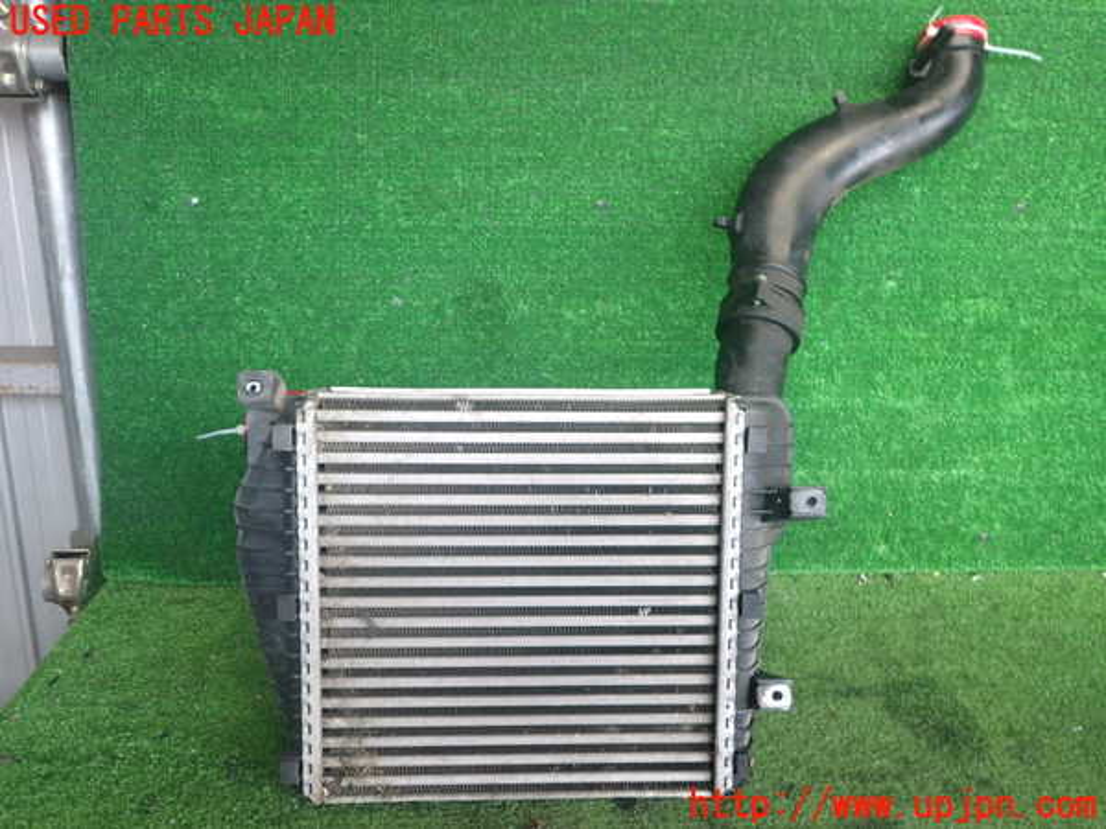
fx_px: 959
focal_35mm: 30
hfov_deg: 60.0
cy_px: 414
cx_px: 553
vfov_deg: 46.8
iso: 200
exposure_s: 1/100
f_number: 2.3
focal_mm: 5.4
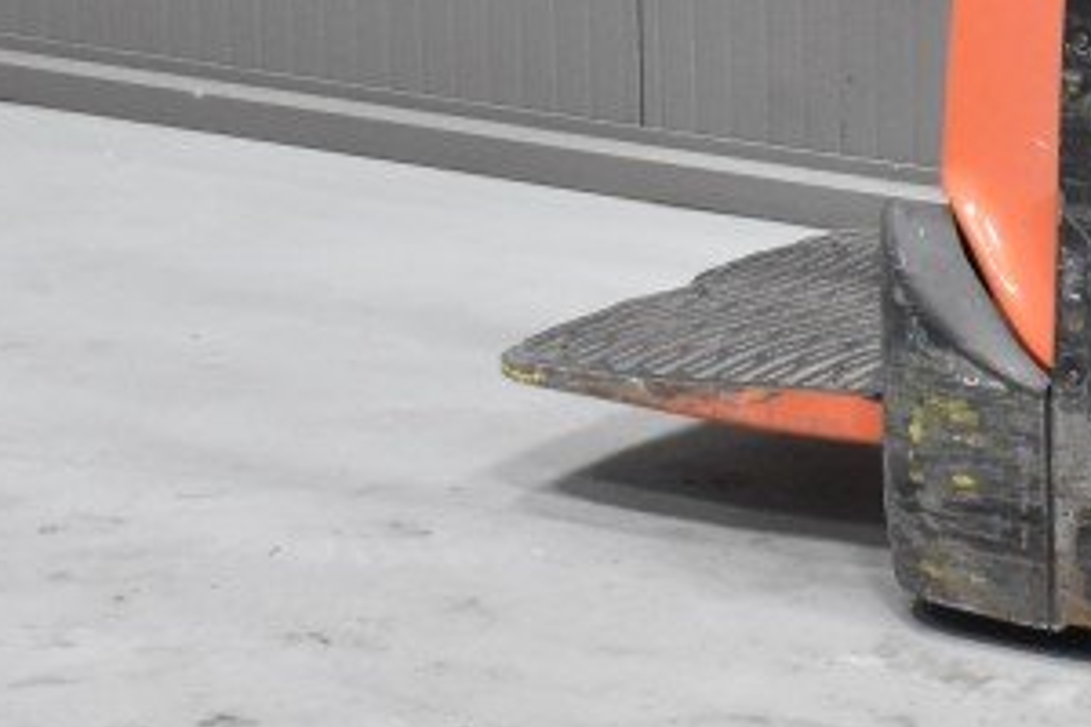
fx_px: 4545
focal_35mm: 150
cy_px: -251
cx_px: 1636
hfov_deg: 13.0
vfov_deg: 9.0
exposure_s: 1/25
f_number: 5.6
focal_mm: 25
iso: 1600
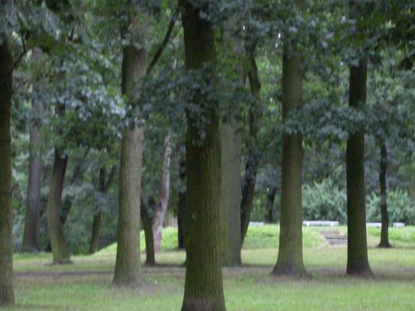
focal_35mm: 211
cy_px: 208
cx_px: 270
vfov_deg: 7.0
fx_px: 2530
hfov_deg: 9.4
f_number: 5.2
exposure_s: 1/10
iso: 200
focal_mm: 18.9
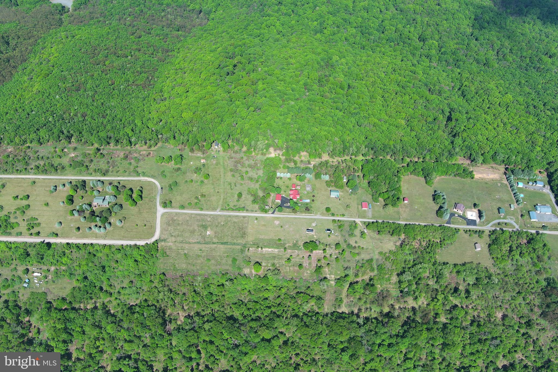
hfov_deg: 63.7
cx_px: 279
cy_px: 186
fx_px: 449
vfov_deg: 45.0
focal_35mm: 29
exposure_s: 1/821
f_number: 2.8
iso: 100
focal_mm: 10.57
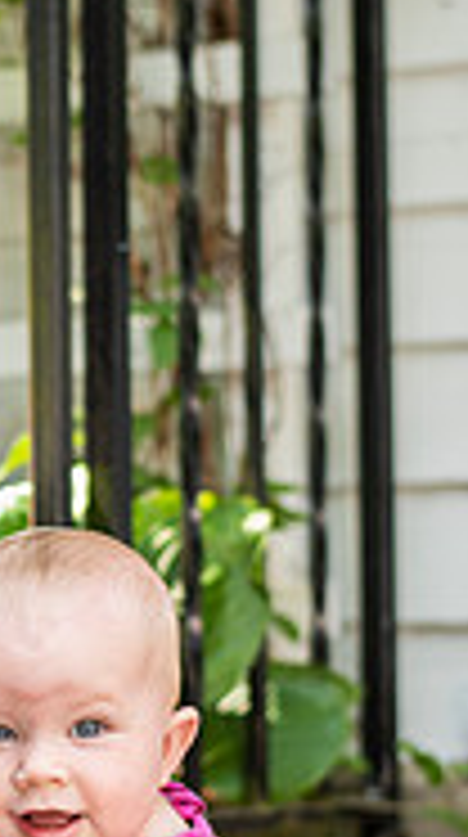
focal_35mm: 127
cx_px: -81
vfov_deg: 16.9
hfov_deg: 9.4
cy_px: 482
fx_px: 2815
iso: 400
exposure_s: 1/640
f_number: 2.2
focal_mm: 50
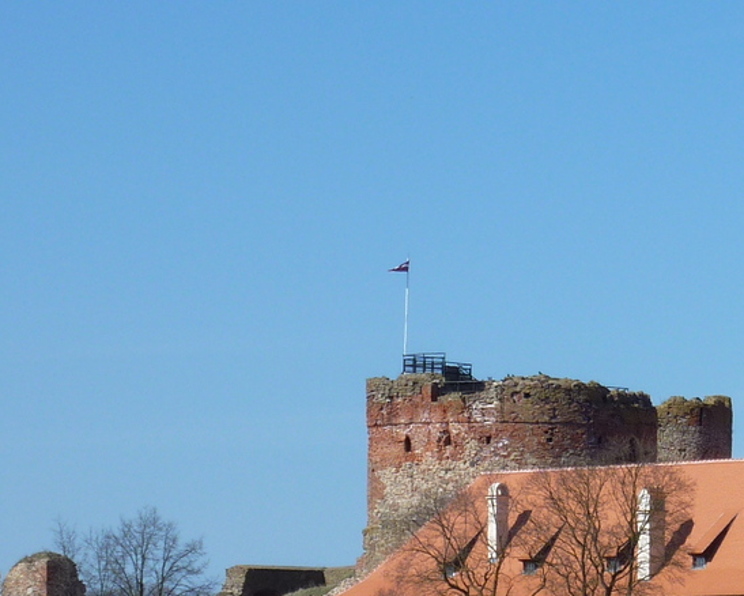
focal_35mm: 274
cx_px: 749
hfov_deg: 7.0
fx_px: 6036
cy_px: 795
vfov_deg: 5.6
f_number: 5.6
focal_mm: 15.8
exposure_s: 1/500
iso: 80
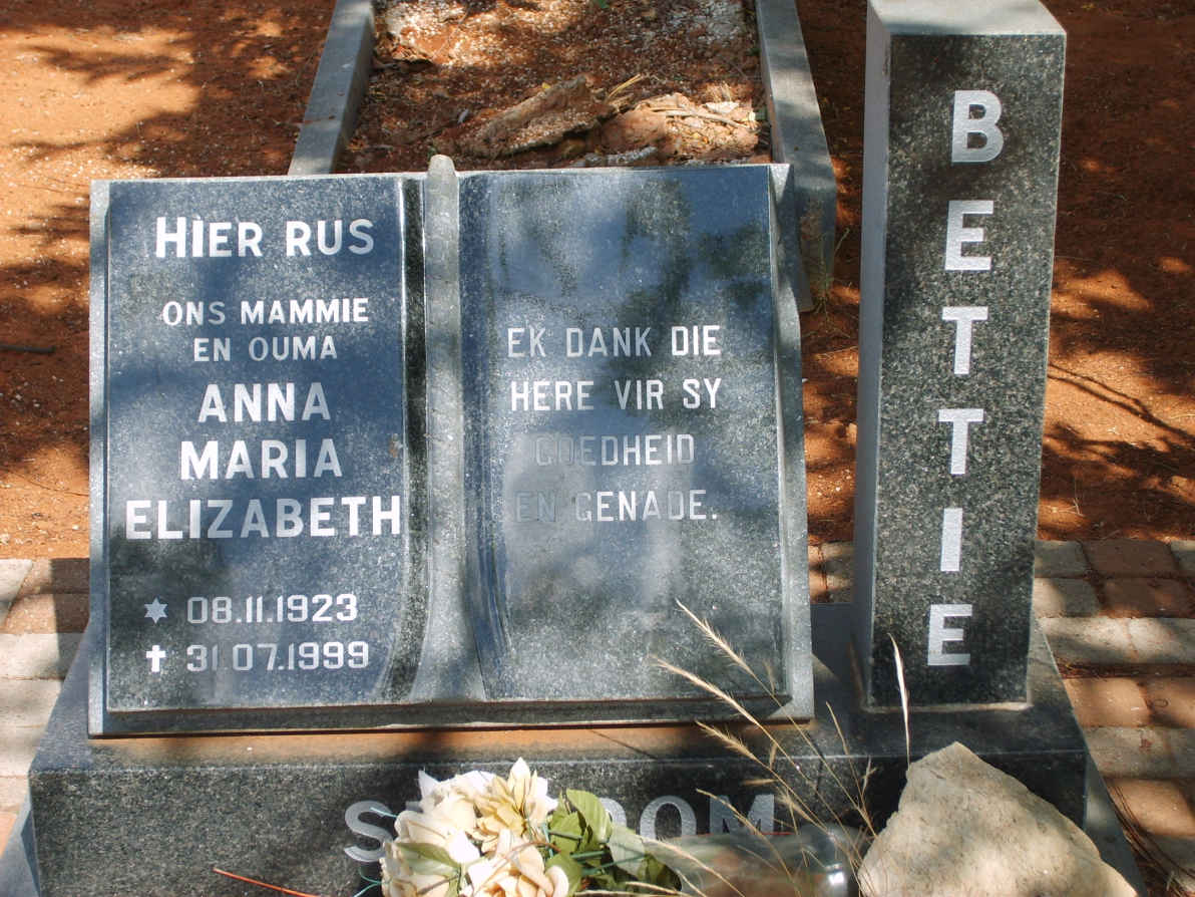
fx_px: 2486
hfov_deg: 27.0
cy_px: 448
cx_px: 598
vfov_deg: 20.4
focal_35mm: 72
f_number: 3.9
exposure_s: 1/250
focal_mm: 12
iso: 50
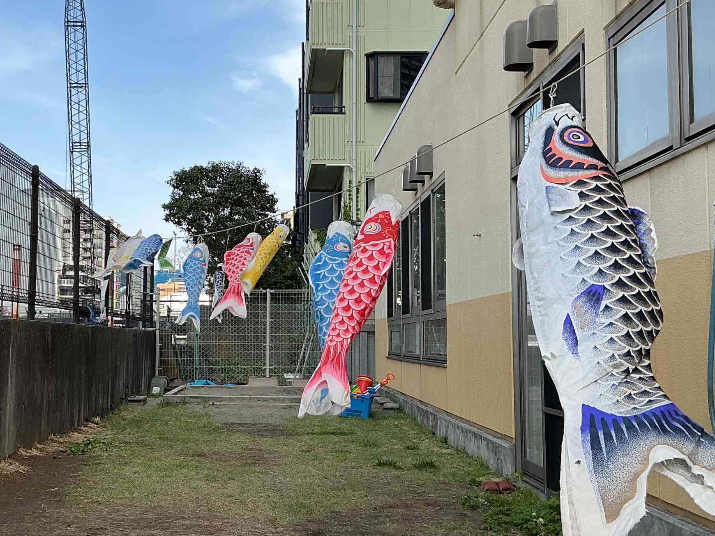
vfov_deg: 29.1
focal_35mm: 50
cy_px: 251
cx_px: 287
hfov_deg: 38.0
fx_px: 1033
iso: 25
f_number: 1.8
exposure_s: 1/428
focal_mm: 3
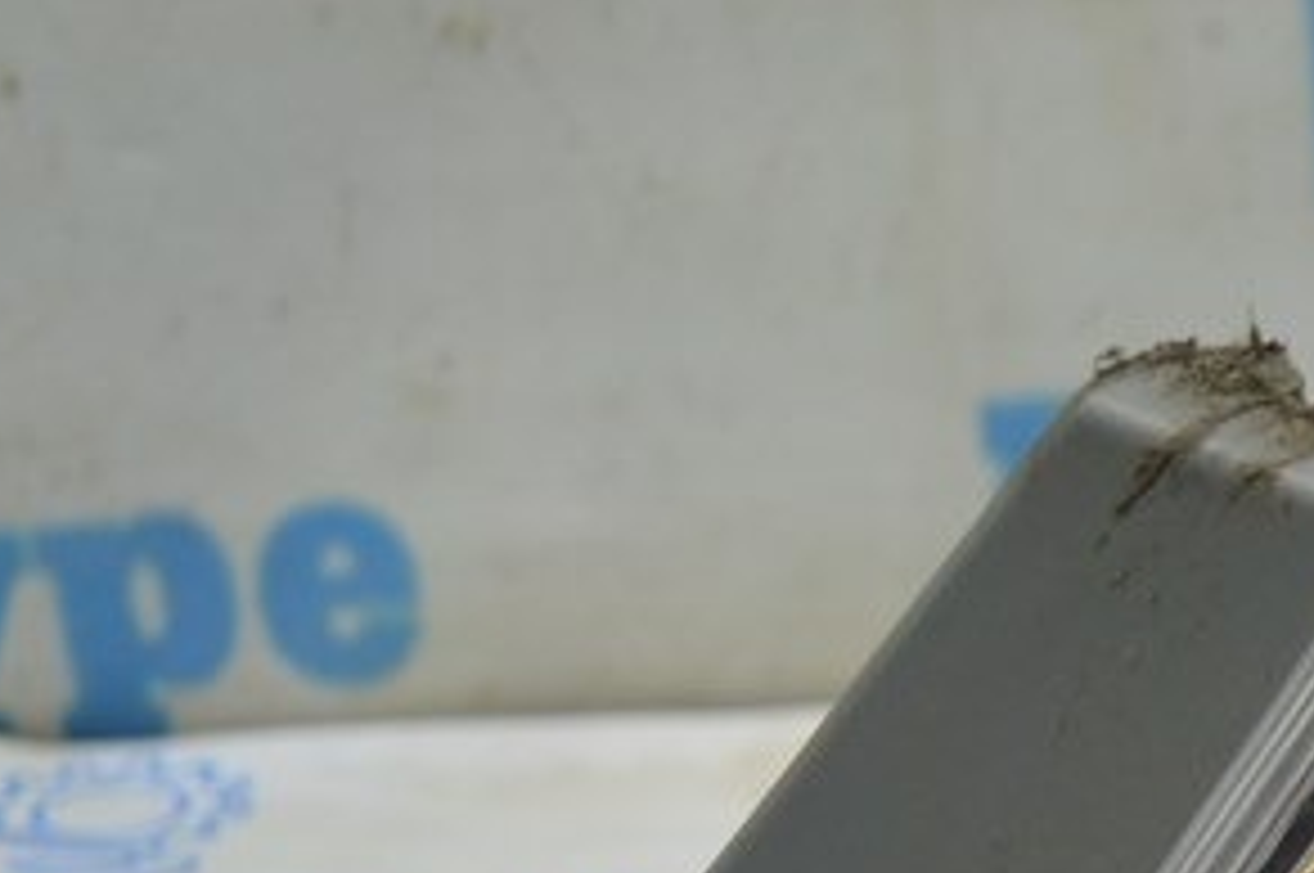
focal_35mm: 242
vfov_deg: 5.6
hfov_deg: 8.4
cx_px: 1800
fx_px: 8823
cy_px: 1451
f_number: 5
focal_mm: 46
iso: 400
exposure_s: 1/40
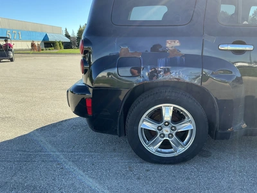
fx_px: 208
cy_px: 96
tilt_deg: -12.0
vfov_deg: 49.7
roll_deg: +1.5
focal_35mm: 28
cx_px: 128
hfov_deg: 63.4
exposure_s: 1/380
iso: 25
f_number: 1.8
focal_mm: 3
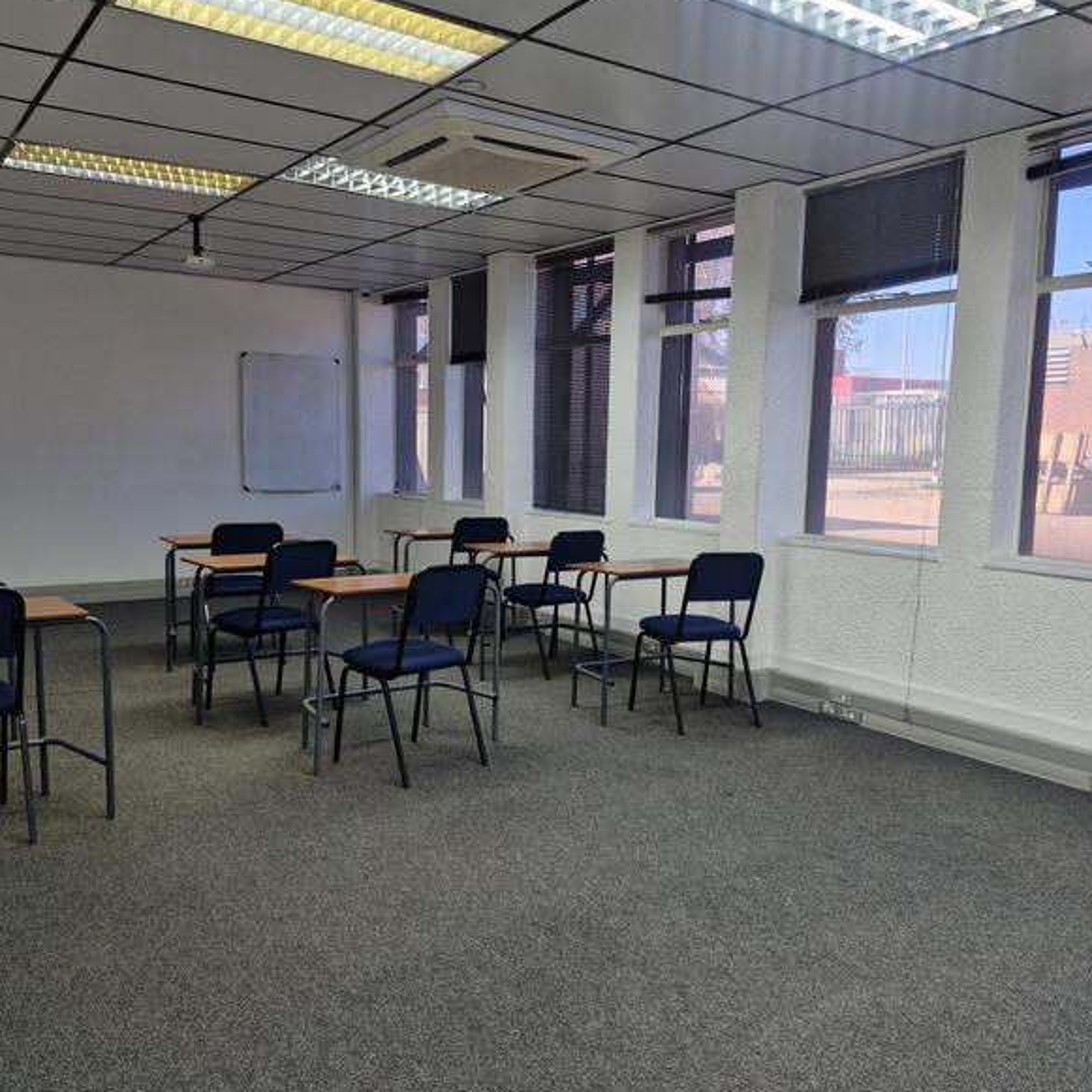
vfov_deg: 57.3
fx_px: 999
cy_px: 553
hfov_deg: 57.3
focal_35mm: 28
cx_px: 539
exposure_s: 1/100
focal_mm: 5.54
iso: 200
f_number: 1.8
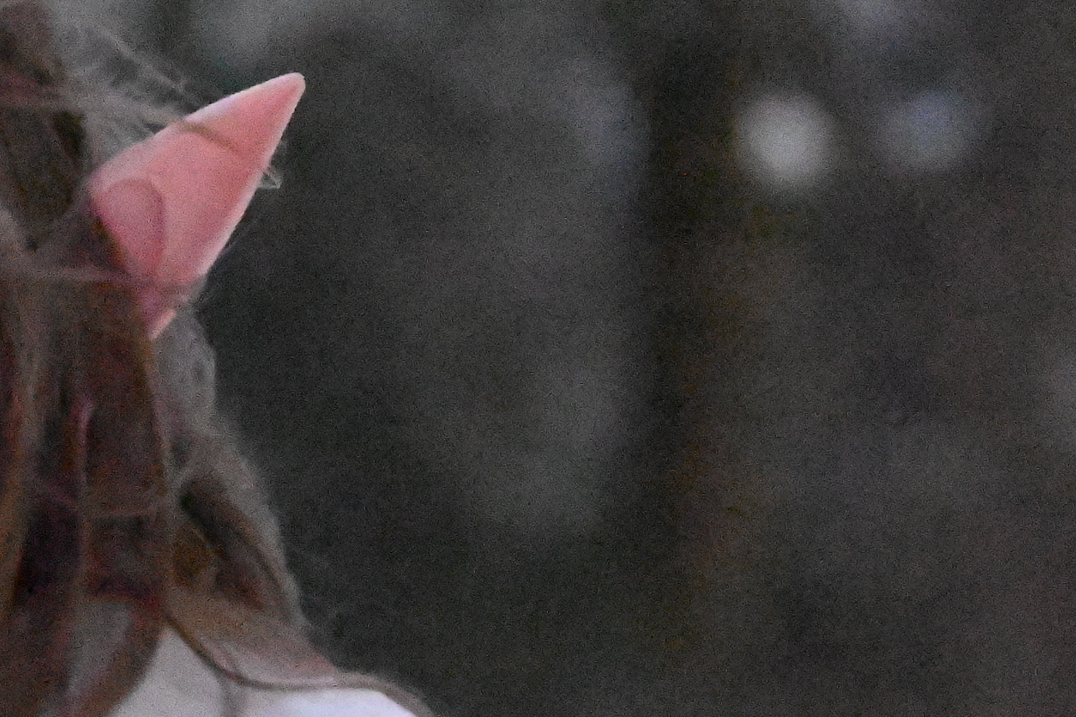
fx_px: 14974
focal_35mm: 501
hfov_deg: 4.1
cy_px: 821
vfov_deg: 2.7
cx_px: 489
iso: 51200
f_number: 5
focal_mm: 110
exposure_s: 1/50
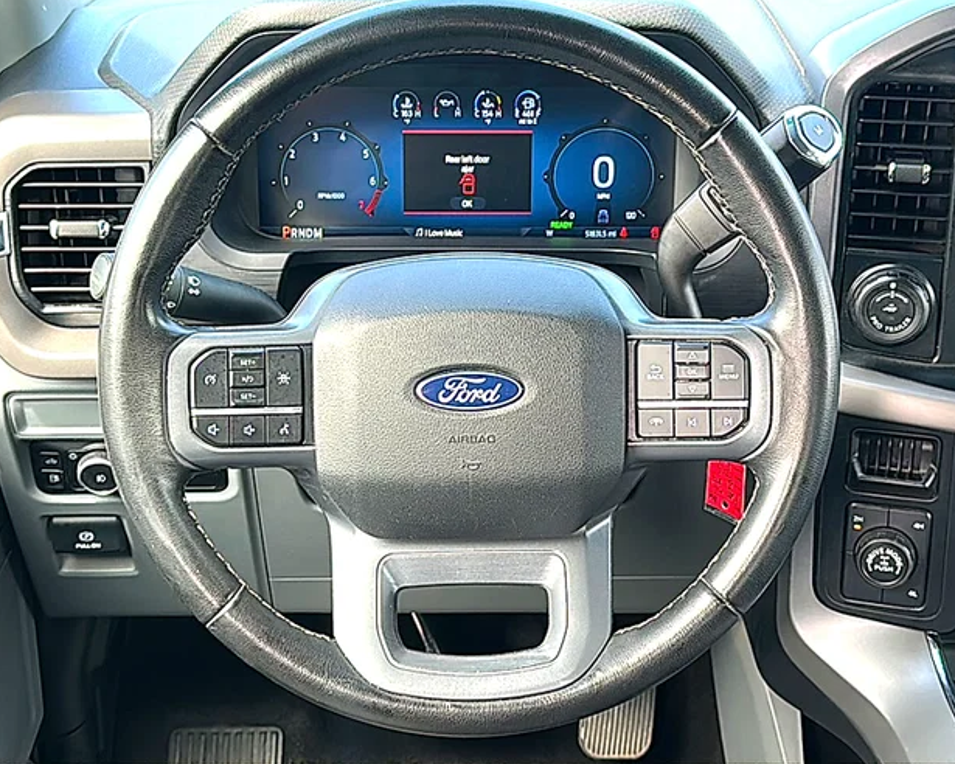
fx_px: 1413
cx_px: 477
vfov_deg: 30.2
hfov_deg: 37.3
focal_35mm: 50
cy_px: 358
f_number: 1.78
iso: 64
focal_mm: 6.86
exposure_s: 1/109
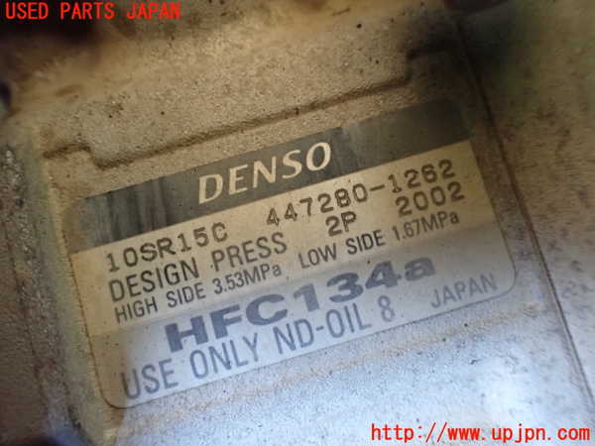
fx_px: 516
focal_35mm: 30
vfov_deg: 46.8
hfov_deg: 60.0
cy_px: 223
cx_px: 298
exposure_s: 1/30
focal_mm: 5.4
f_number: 2.3
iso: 1250
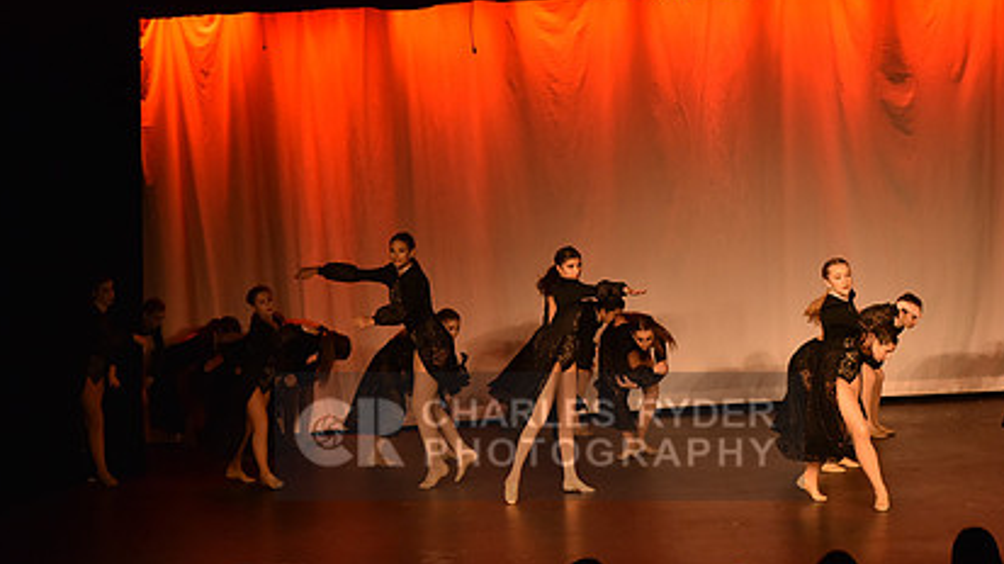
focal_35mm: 103
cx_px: 540
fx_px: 2741
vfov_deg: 11.7
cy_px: 436
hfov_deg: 20.8
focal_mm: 70
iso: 2000
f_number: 4
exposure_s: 1/250
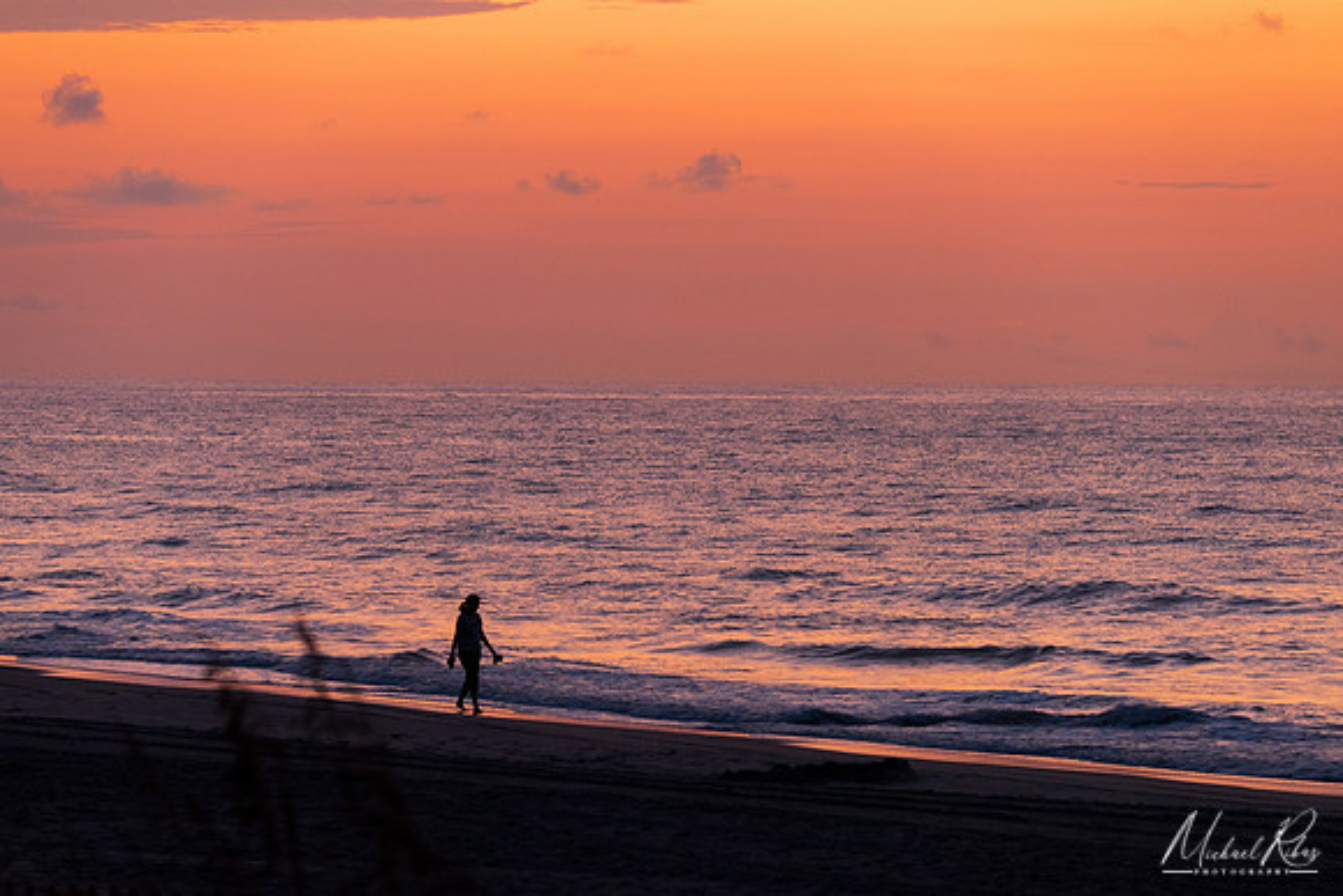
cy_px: 465
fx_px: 8207
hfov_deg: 9.4
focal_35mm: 220
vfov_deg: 6.2
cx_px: 640
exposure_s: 1/25
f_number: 6.3
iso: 1250
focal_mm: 210
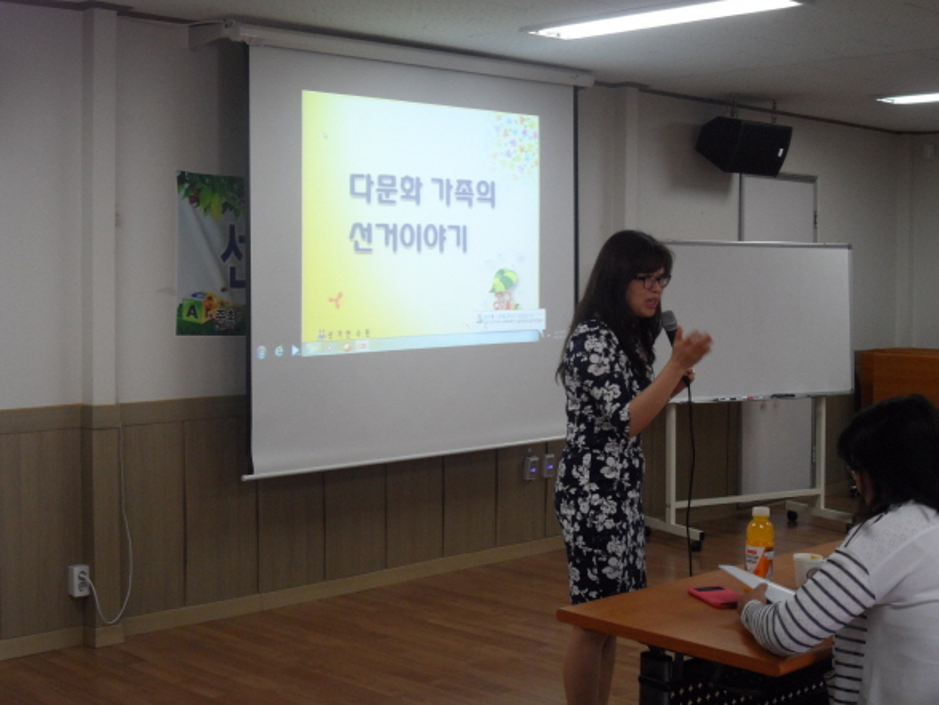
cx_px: 473
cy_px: 356
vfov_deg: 28.6
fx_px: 1383
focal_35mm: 51
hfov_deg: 37.5
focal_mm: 9.3
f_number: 4.7
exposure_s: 1/45
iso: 240
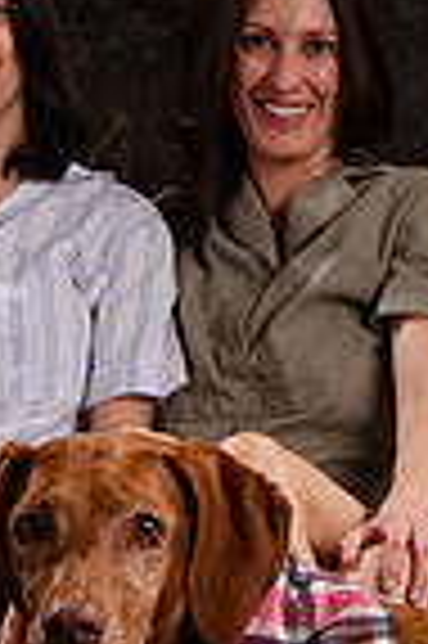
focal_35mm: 184
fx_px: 3289
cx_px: 702
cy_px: 326
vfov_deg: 11.2
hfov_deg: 7.3
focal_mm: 38
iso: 1000
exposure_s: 1/160
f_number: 8
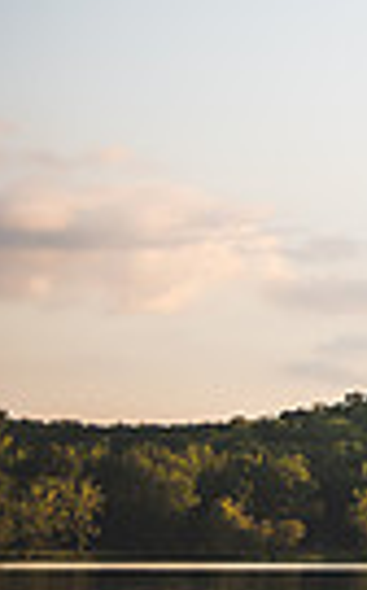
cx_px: 1263
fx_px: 2681
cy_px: 216
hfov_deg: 6.7
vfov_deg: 12.5
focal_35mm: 167
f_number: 2.8
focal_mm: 38
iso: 100
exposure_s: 1/400
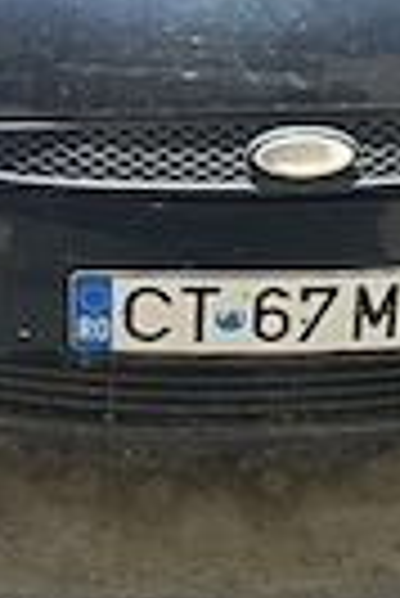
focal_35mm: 75
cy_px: -196
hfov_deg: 18.2
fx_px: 1247
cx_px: 261
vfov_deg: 23.6
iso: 100
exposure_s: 1/345
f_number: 1.75
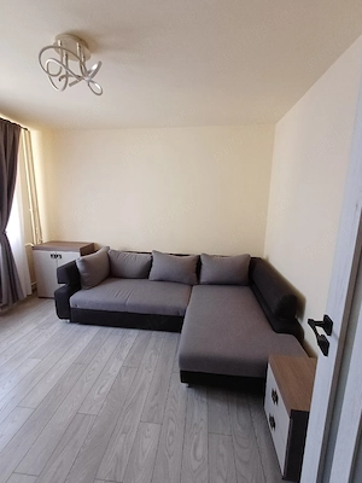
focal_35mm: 16
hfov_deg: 78.1
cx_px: 181
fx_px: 223
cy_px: 242
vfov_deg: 94.5
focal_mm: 1.64
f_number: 2.2
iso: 200
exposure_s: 1/25.1
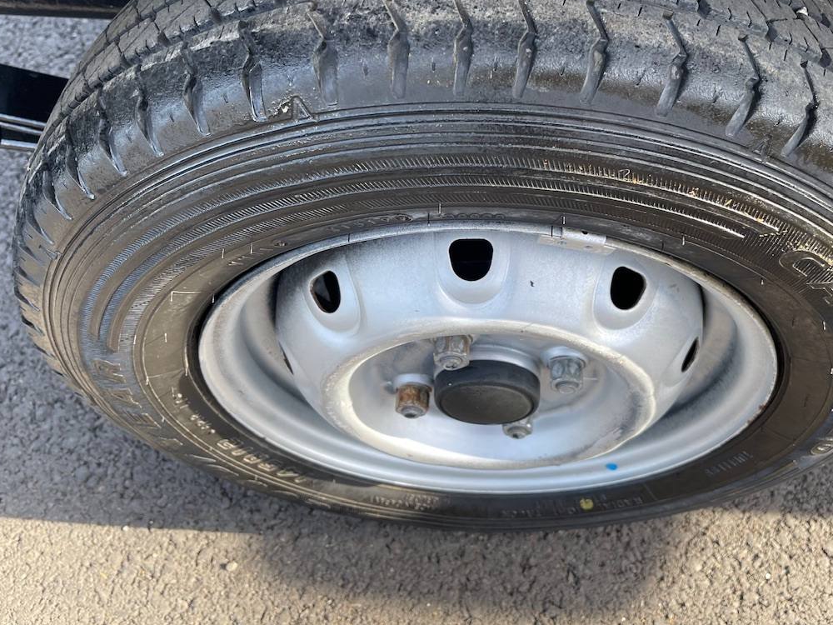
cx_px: 486
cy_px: 227
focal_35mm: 32
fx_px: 770
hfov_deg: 56.5
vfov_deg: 43.7
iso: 32
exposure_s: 1/149
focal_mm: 5.1
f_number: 1.6
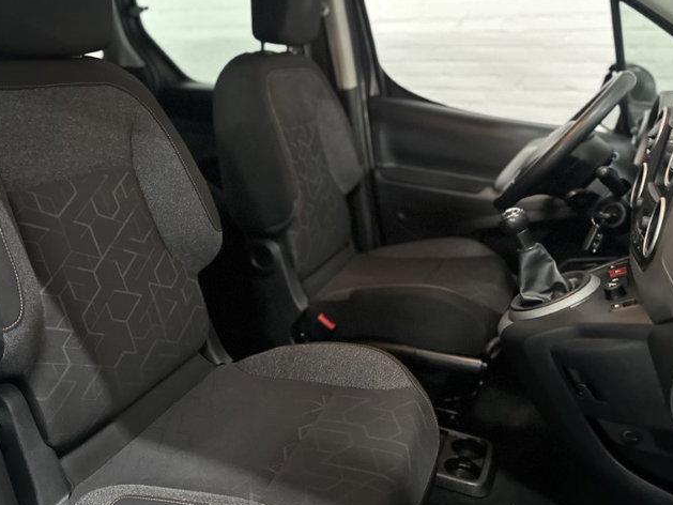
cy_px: 232
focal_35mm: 29
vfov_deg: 48.2
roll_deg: +0.6
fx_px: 564
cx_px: 272
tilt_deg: -17.4
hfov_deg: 61.2
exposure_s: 1/25
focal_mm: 6.86
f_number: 1.78
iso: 1000
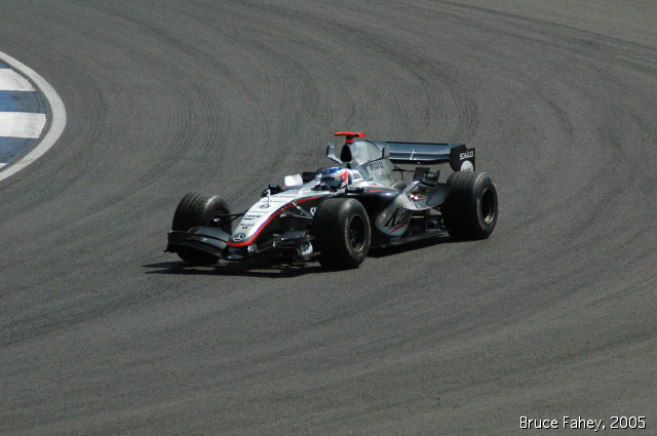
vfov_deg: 3.0
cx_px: 328
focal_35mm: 450
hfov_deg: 4.6
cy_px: 218
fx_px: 8202
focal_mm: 300
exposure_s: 1/2500
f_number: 8
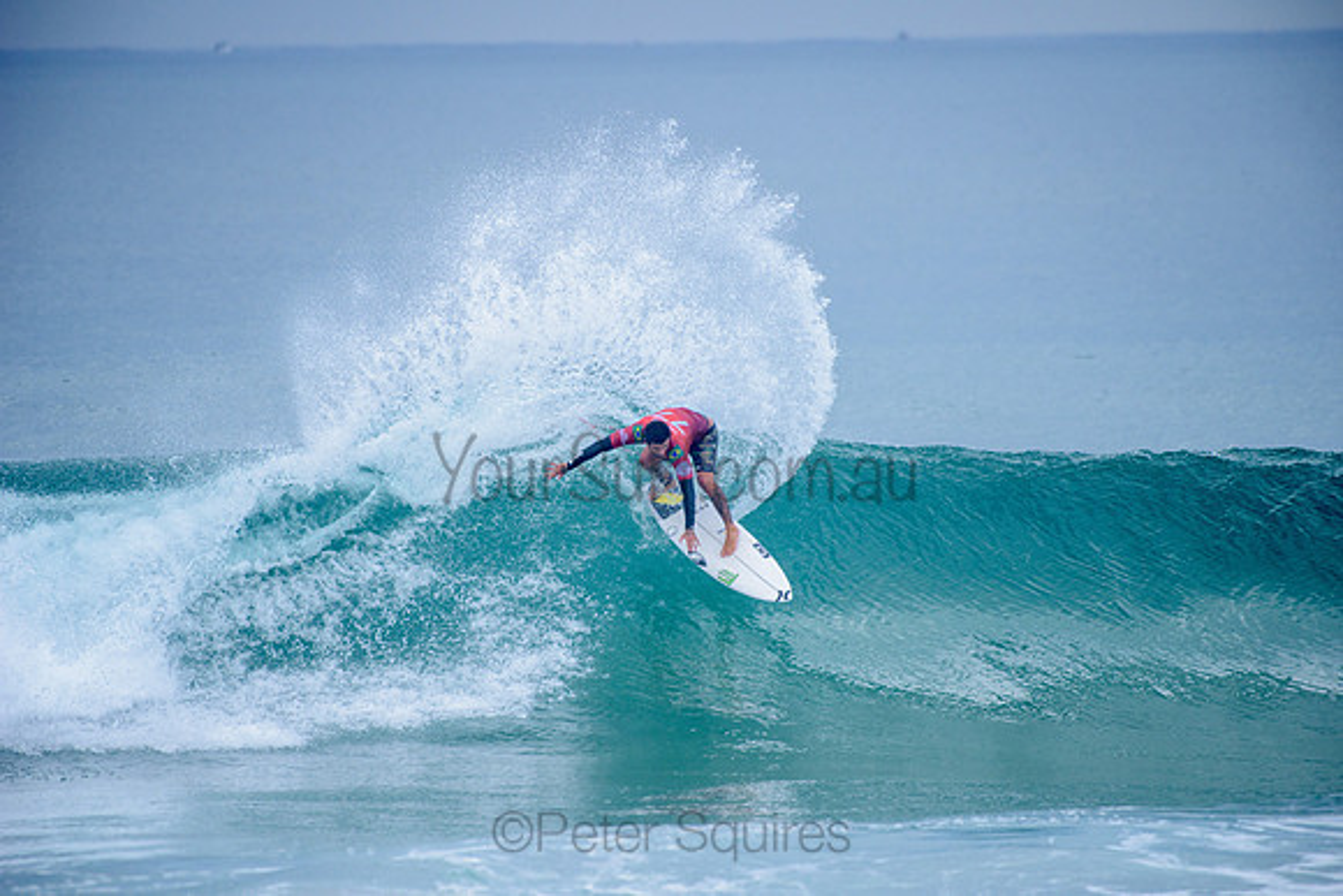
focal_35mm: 500
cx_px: 672
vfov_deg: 2.8
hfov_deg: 4.1
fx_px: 18656
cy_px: 448
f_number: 5.6
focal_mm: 500
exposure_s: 1/2000
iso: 400
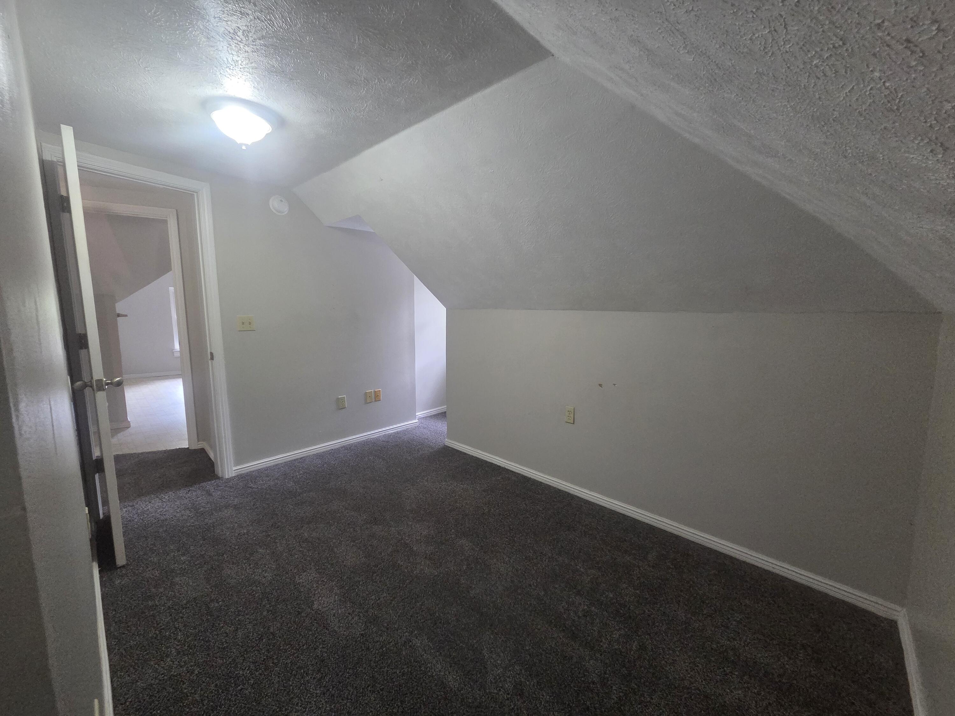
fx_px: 359
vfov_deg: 89.9
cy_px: 358
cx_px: 478
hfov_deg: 106.2
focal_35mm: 13
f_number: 2.2
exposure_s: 1/60
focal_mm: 2.2
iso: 800
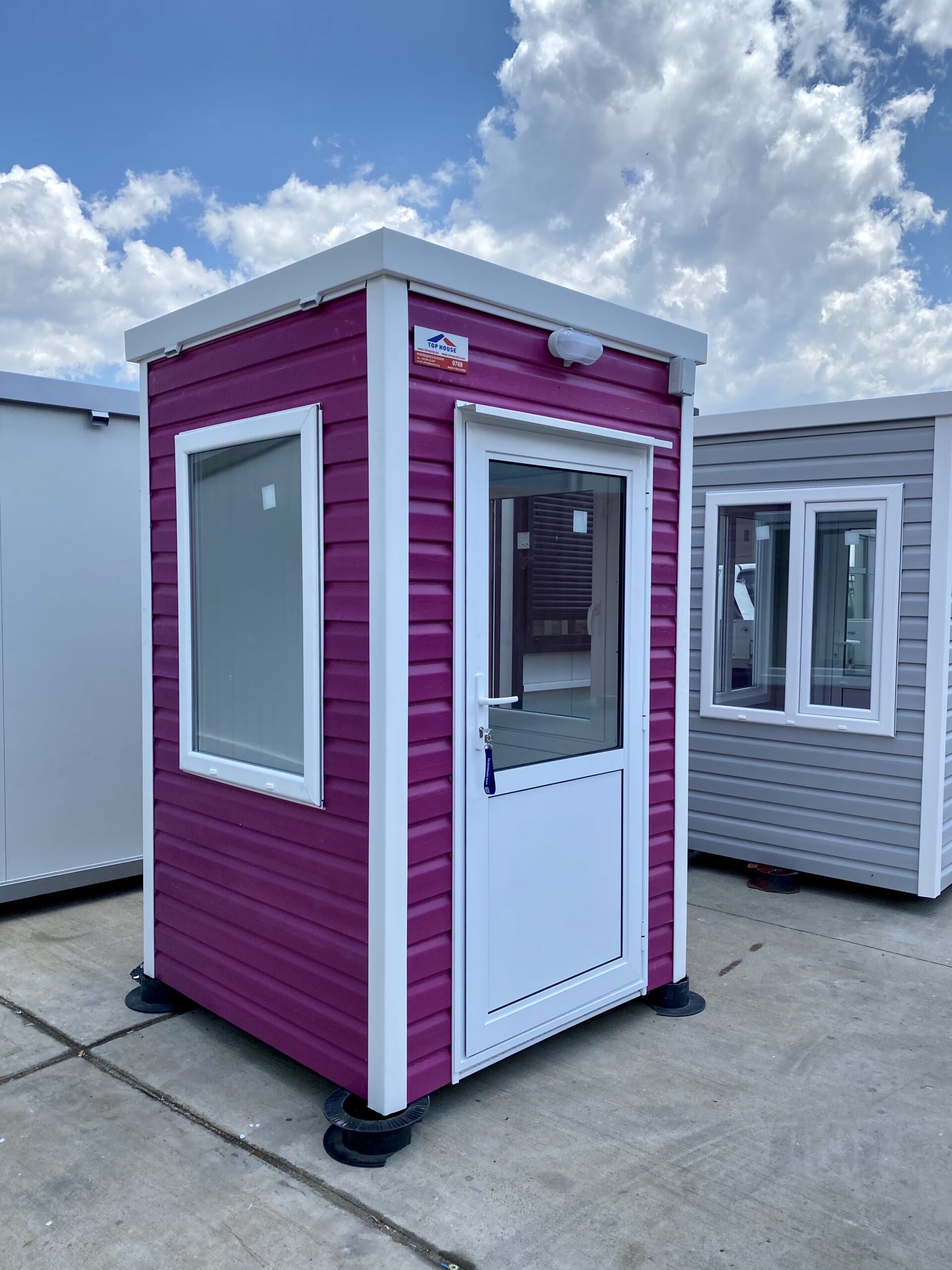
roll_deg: -0.7
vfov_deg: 67.3
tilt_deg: -3.1
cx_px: 476
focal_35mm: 26
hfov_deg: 53.1
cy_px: 635
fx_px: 953
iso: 32
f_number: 1.8
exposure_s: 1/2688
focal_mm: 4.25
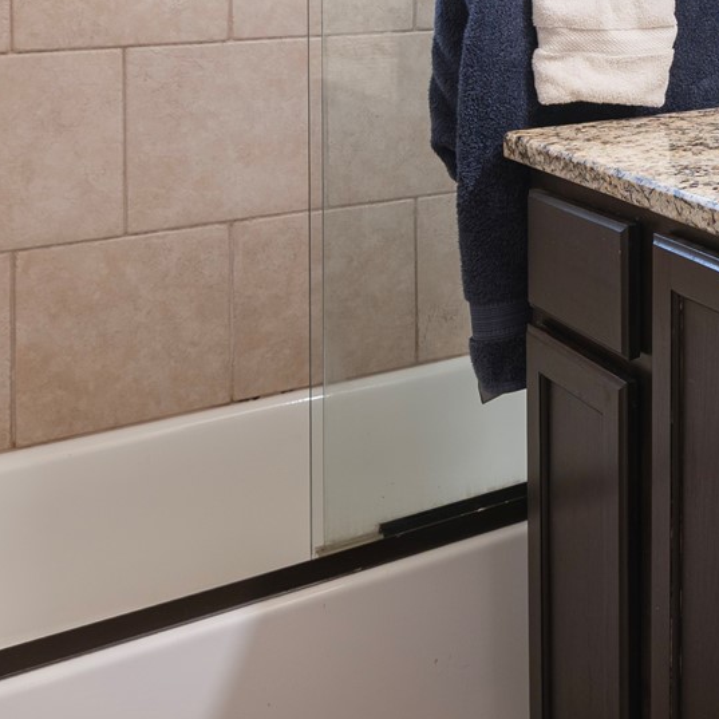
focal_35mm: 55
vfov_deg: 28.4
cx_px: 884
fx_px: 1292
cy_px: -66
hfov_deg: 27.1
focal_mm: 16
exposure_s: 1/2
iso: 100
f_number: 7.1
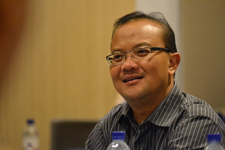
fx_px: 2250
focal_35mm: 360
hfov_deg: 5.7
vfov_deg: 3.8
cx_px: 112
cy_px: 75
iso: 3200
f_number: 5.3
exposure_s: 1/15
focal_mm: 240
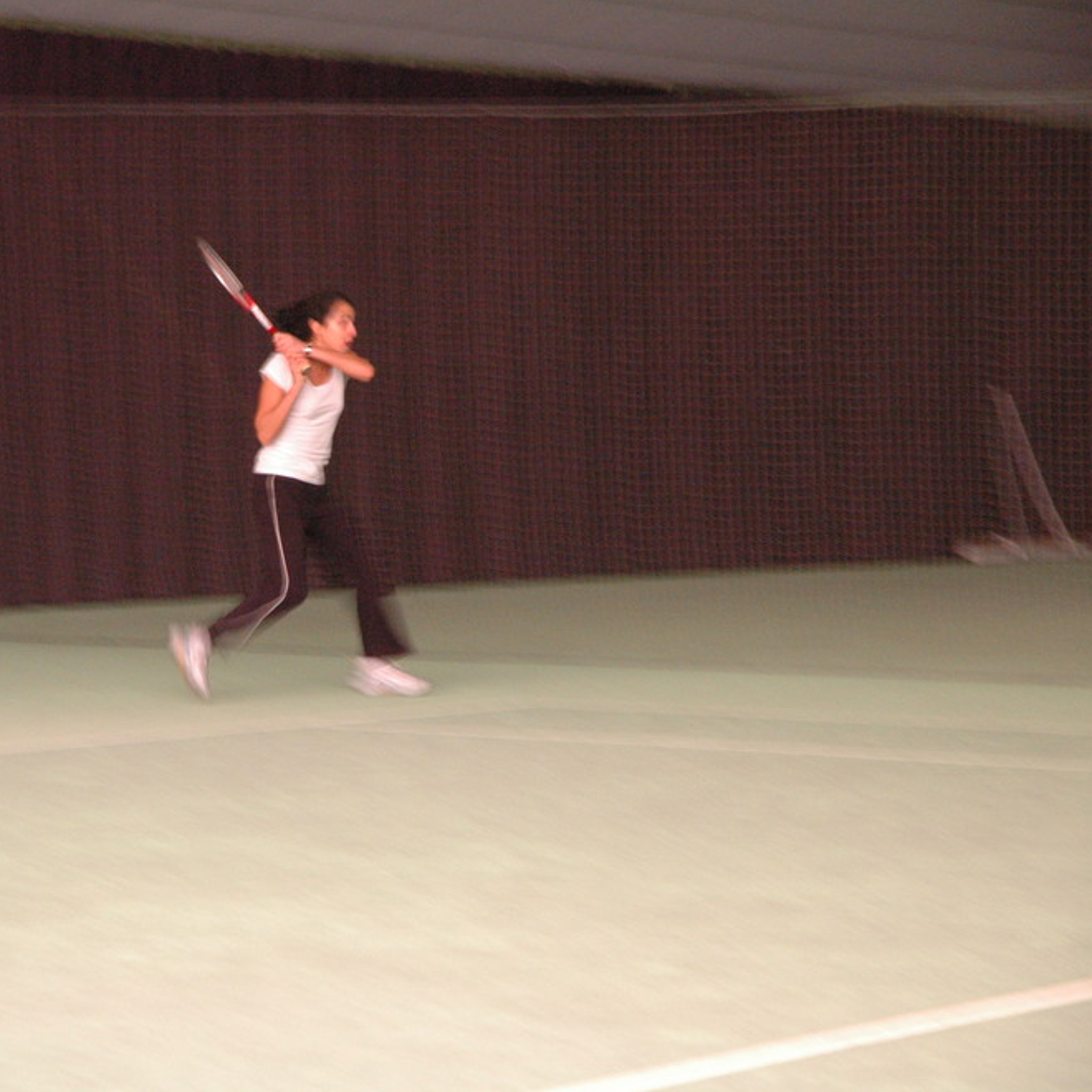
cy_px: 544
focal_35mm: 135
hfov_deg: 12.9
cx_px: 286
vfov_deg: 12.9
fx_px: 4818
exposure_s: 1/20
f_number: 4.5
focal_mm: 70
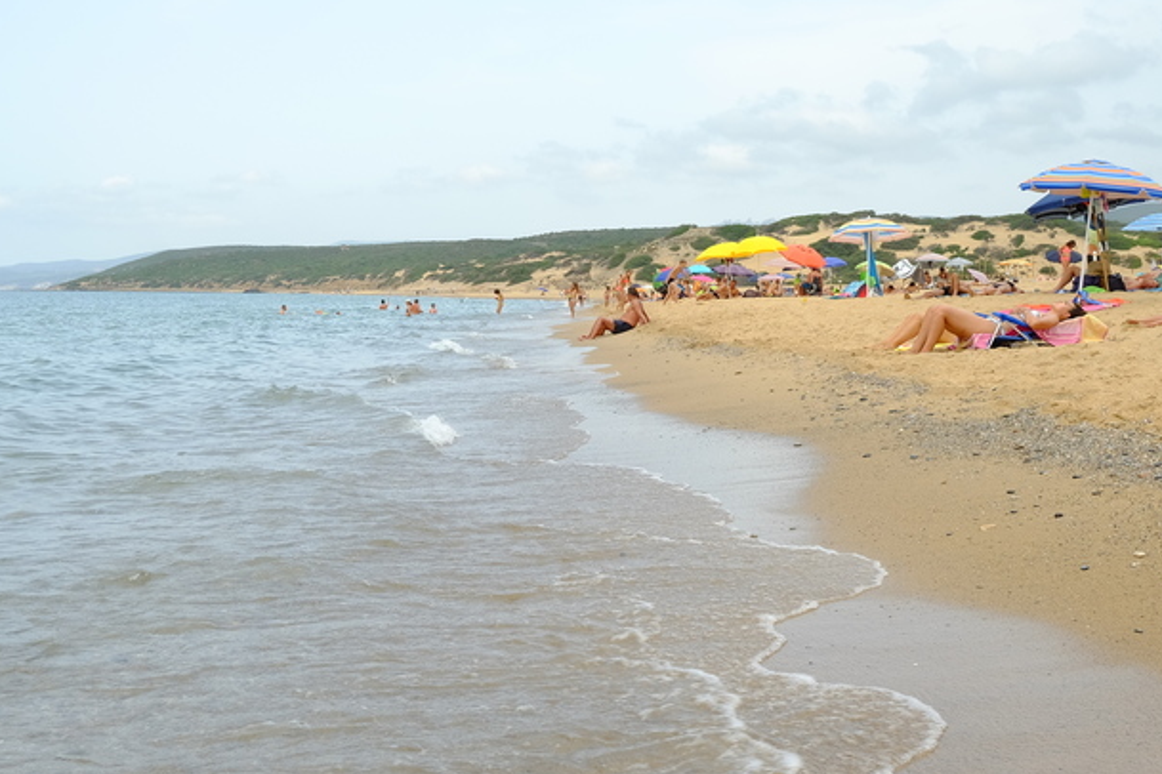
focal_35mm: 46
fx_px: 1485
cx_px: 452
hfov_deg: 42.5
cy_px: 407
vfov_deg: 29.2
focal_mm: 23
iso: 200
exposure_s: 1/90
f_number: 8
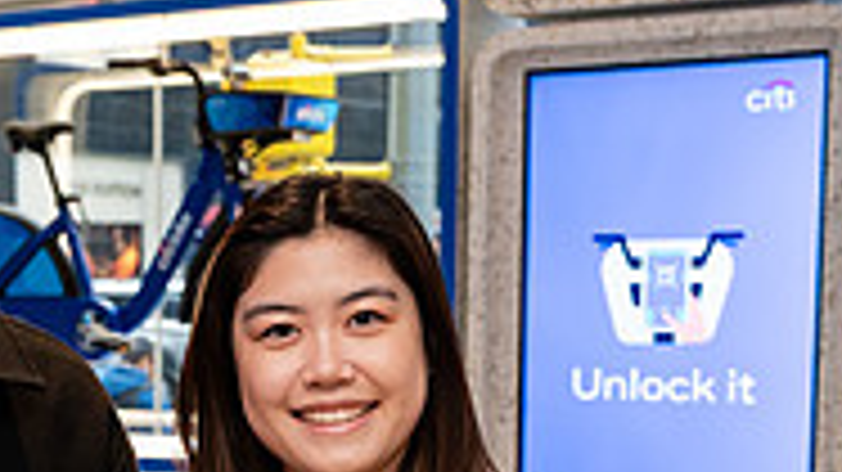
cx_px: 99
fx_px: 2321
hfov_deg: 20.2
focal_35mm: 104
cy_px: 619
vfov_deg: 11.3
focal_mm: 31.5
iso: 1000
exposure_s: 1/160
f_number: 4
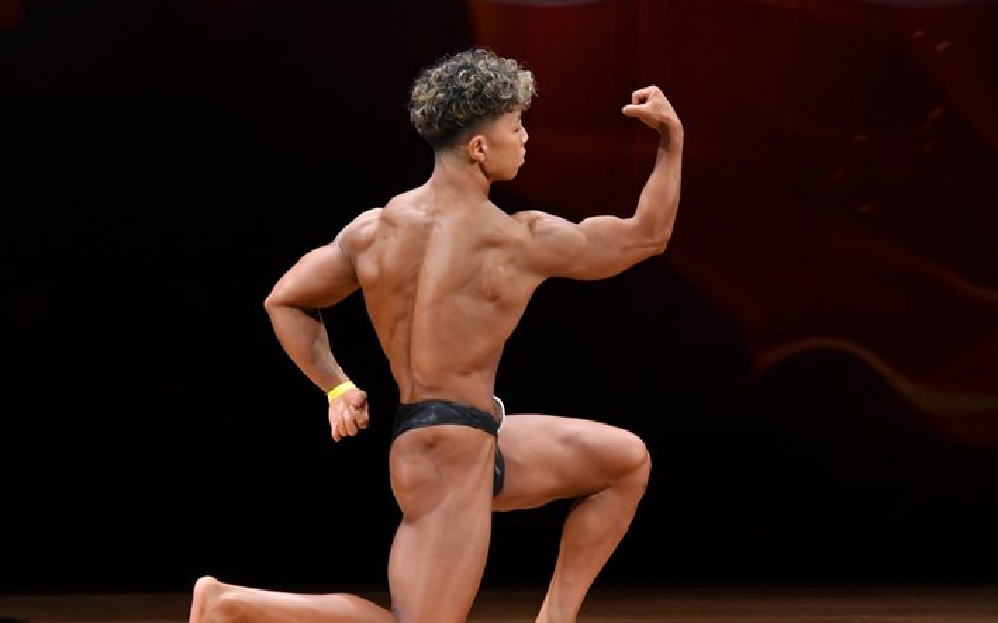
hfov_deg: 6.0
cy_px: 349
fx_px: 9546
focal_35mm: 351
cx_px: 506
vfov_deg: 3.7
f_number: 5.6
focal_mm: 210
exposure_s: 1/400
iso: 3200
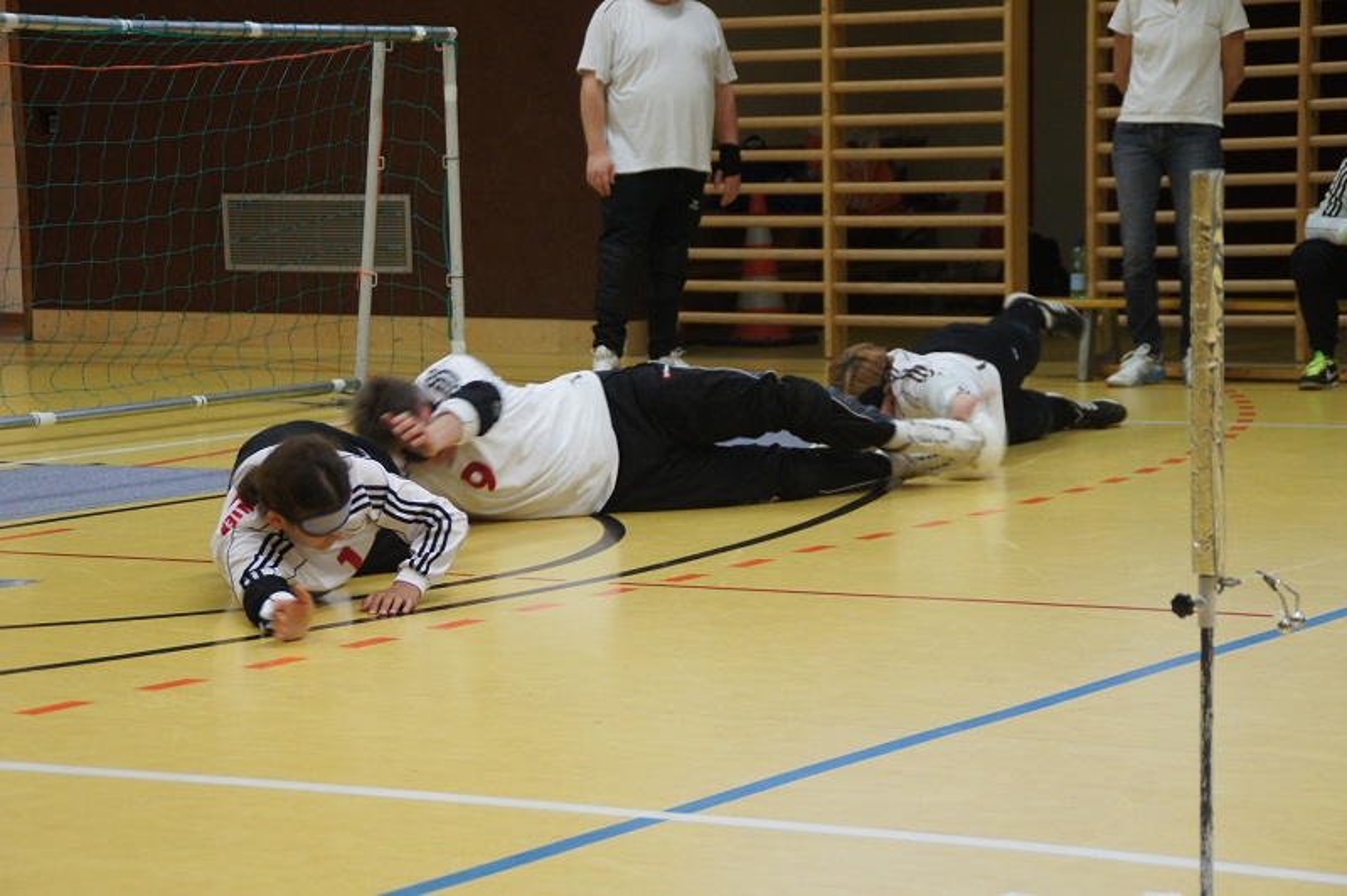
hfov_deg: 18.2
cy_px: 448
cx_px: 674
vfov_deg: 12.2
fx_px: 4206
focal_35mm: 112
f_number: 5.6
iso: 1600
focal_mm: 75
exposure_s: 1/60
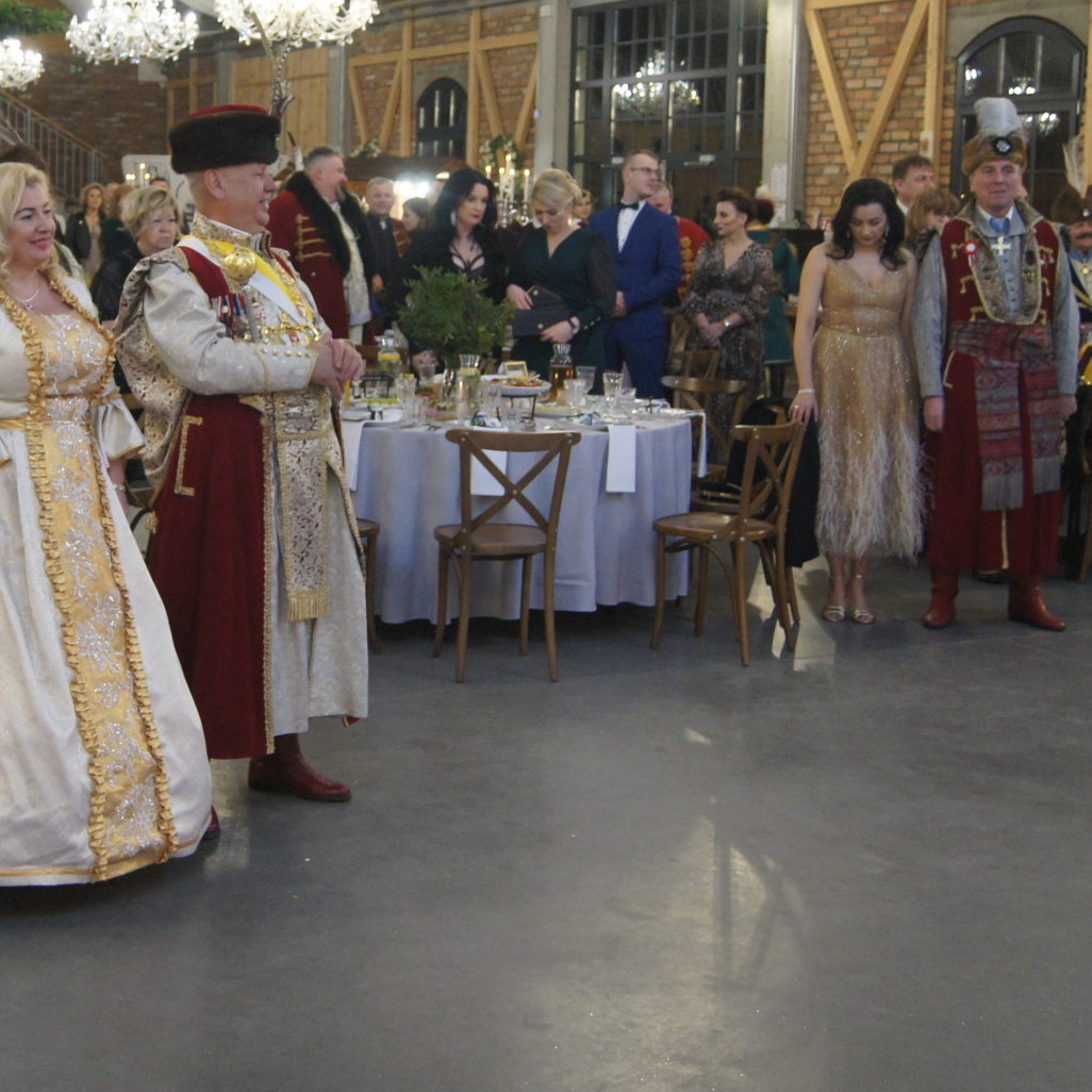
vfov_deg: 30.4
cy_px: 407
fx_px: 1999
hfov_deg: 30.2
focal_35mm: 56
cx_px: 308
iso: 1600
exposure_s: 1/25
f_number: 4
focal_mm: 22
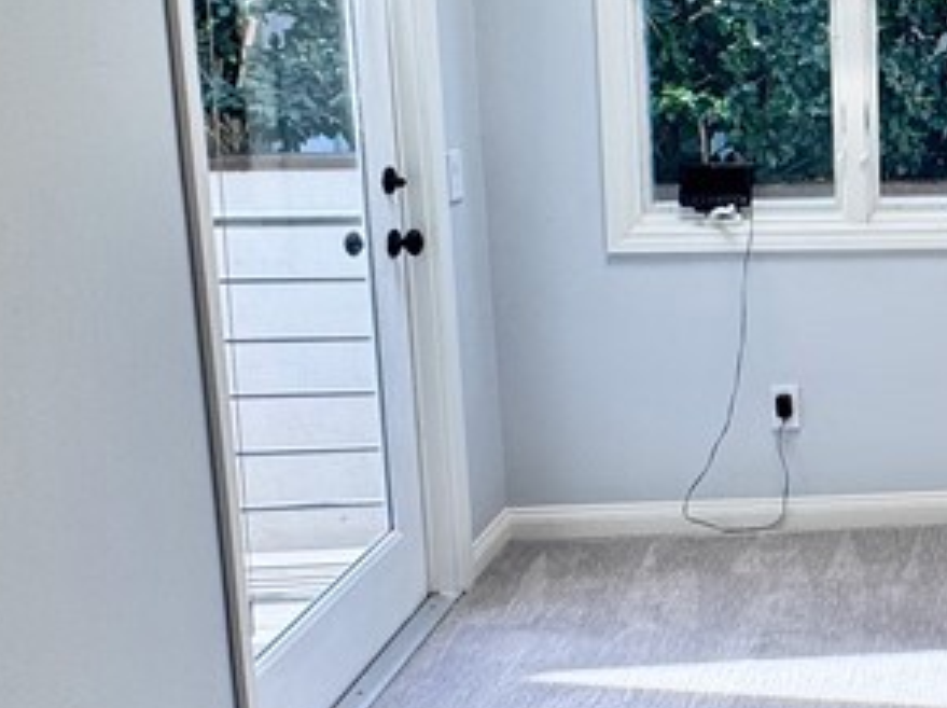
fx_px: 1339
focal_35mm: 49
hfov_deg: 32.2
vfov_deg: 29.2
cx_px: 1141
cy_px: 188
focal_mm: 2.22
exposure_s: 1/120
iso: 40
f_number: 2.2
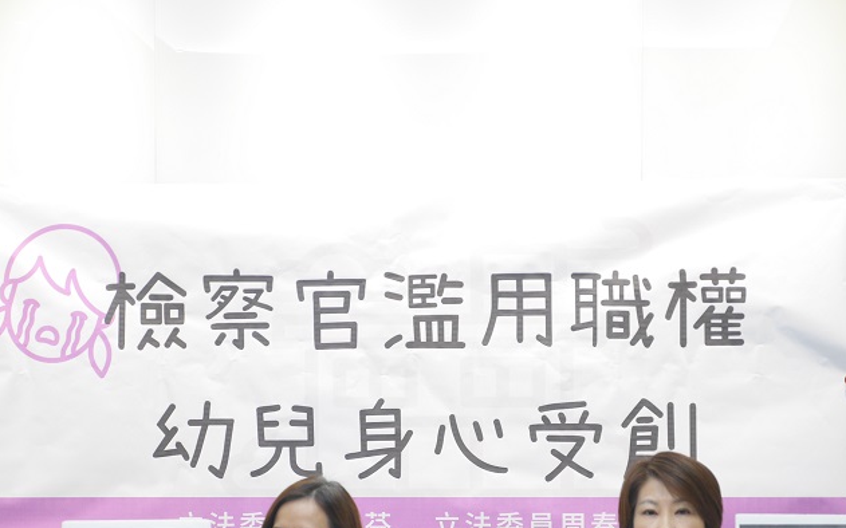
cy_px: 393
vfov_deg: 13.0
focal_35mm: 100
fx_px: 2305
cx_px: 434
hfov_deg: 20.8
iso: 640
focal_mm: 35
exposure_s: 1/80
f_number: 2.8
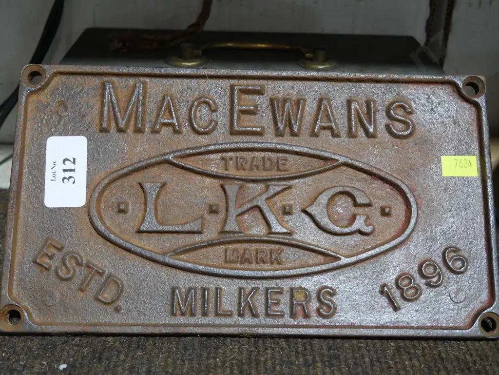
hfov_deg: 42.9
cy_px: 188
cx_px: 250
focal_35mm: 44
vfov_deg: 32.9
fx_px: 635
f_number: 4.7
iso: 800
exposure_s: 1/60
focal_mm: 22
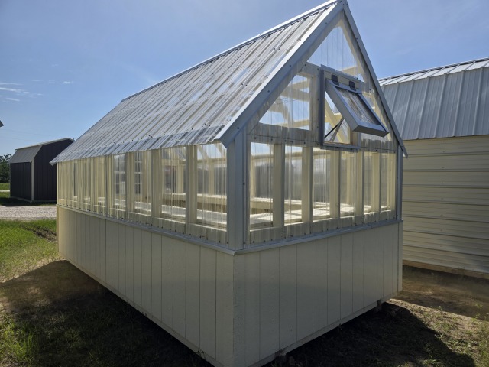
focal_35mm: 23
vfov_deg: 58.9
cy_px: 184
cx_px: 244
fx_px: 325
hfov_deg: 73.9
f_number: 1.7
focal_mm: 6.3
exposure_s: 1/7944
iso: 64
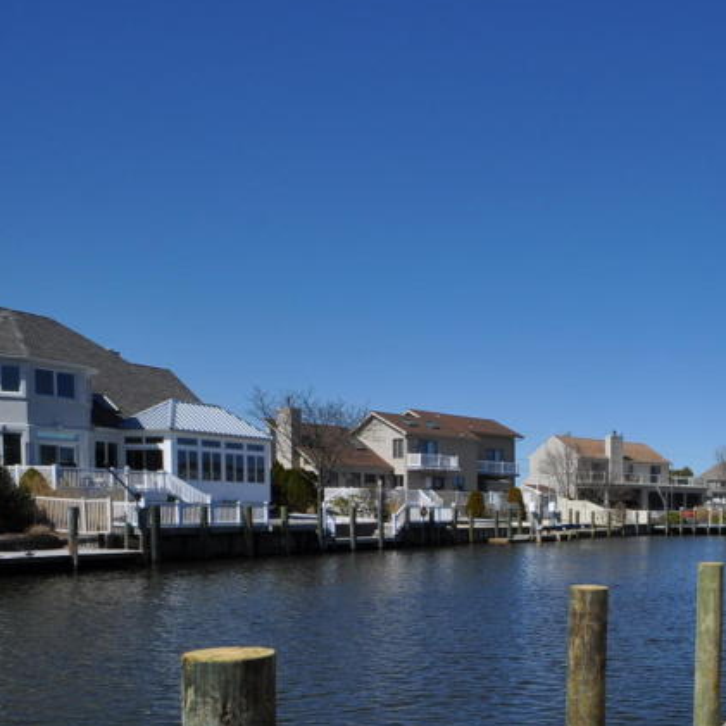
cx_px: 788
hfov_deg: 39.2
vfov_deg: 45.1
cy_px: 569
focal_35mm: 35
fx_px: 830
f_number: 10
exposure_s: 1/500
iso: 200
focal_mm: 10
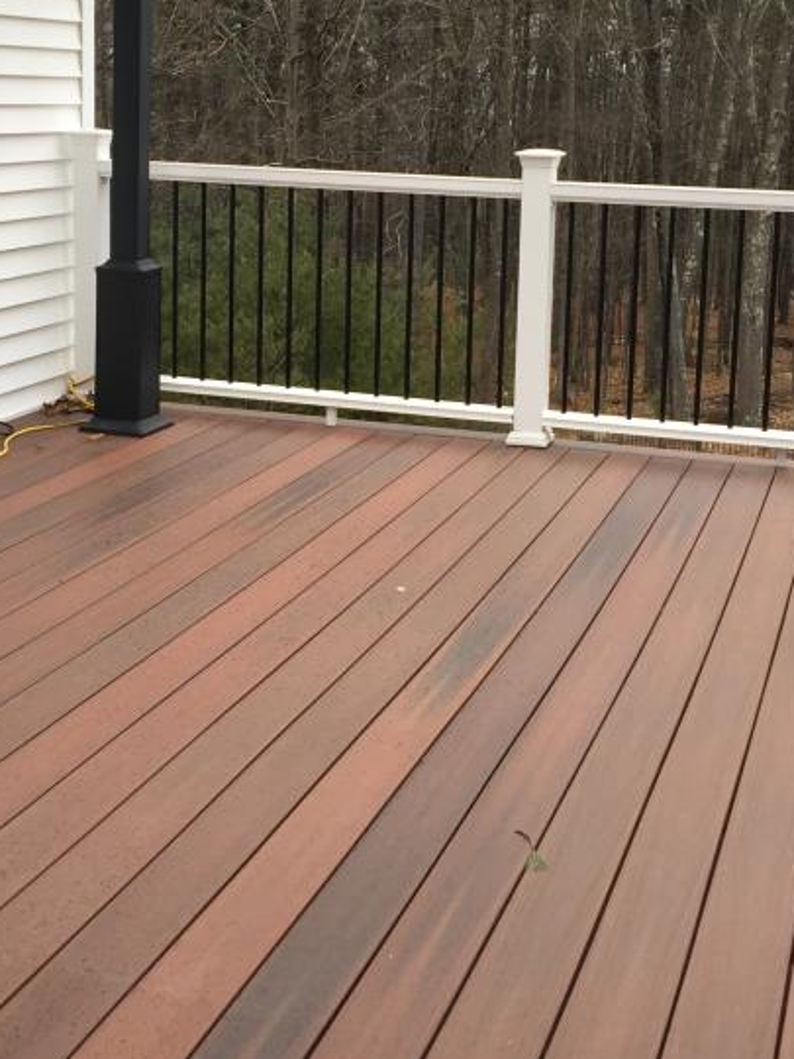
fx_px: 1682
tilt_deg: -9.1
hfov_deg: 26.6
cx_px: 367
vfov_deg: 34.6
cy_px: 363
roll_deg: -1.7
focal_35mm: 55
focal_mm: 4.15
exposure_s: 1/120
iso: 40
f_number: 2.2
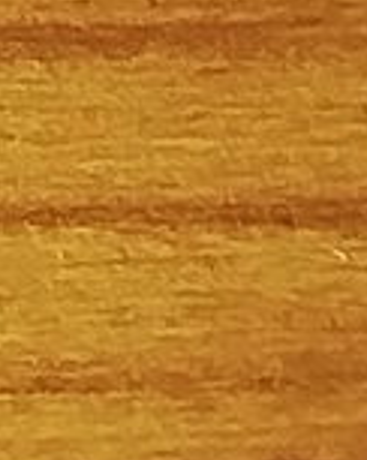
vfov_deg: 4.4
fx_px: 6000
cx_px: -340
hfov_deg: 3.5
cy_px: -198
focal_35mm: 441
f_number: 1.7
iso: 250
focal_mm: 5.31
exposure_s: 1/50
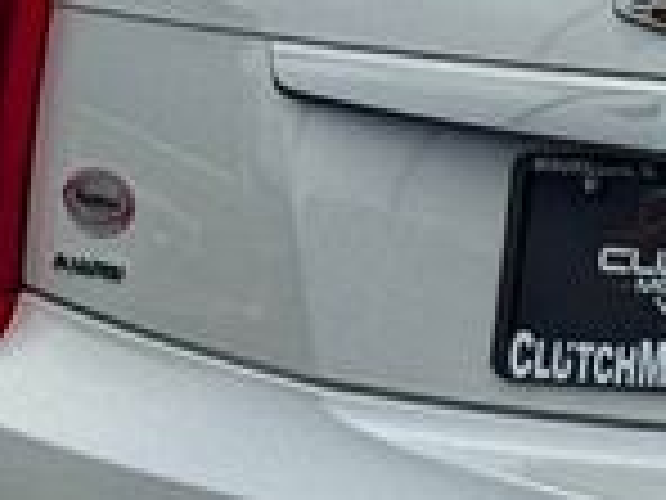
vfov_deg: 4.5
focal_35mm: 332
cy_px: -77
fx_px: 6388
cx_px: 1719
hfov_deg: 5.7
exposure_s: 1/5848
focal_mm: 6.76
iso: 64
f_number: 1.78
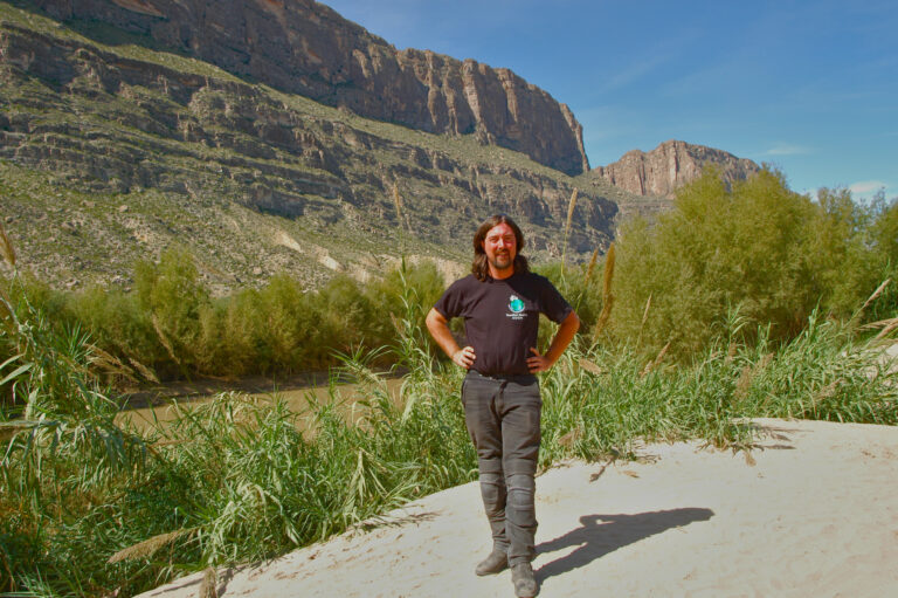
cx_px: 449
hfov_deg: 62.0
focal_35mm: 30
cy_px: 299
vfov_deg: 43.6
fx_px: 748
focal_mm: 20
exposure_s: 1/250
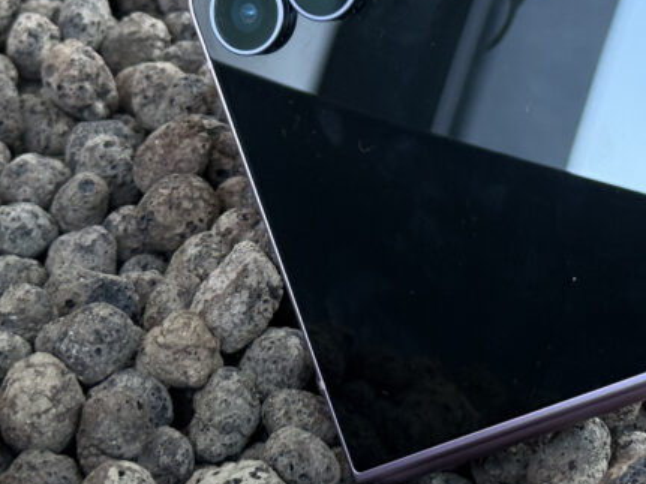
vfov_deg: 12.9
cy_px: 49
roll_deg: -0.5
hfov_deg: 17.2
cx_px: 454
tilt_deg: -25.2
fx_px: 2127
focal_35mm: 114
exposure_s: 1/60
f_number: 1.78
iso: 160
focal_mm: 6.76
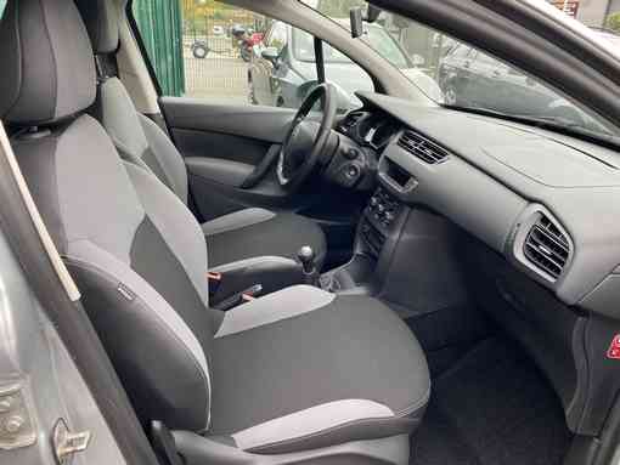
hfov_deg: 67.3
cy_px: 232
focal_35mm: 26
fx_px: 466
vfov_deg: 53.1
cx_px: 310
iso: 80
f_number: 1.8
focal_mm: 4.25
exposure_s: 1/121
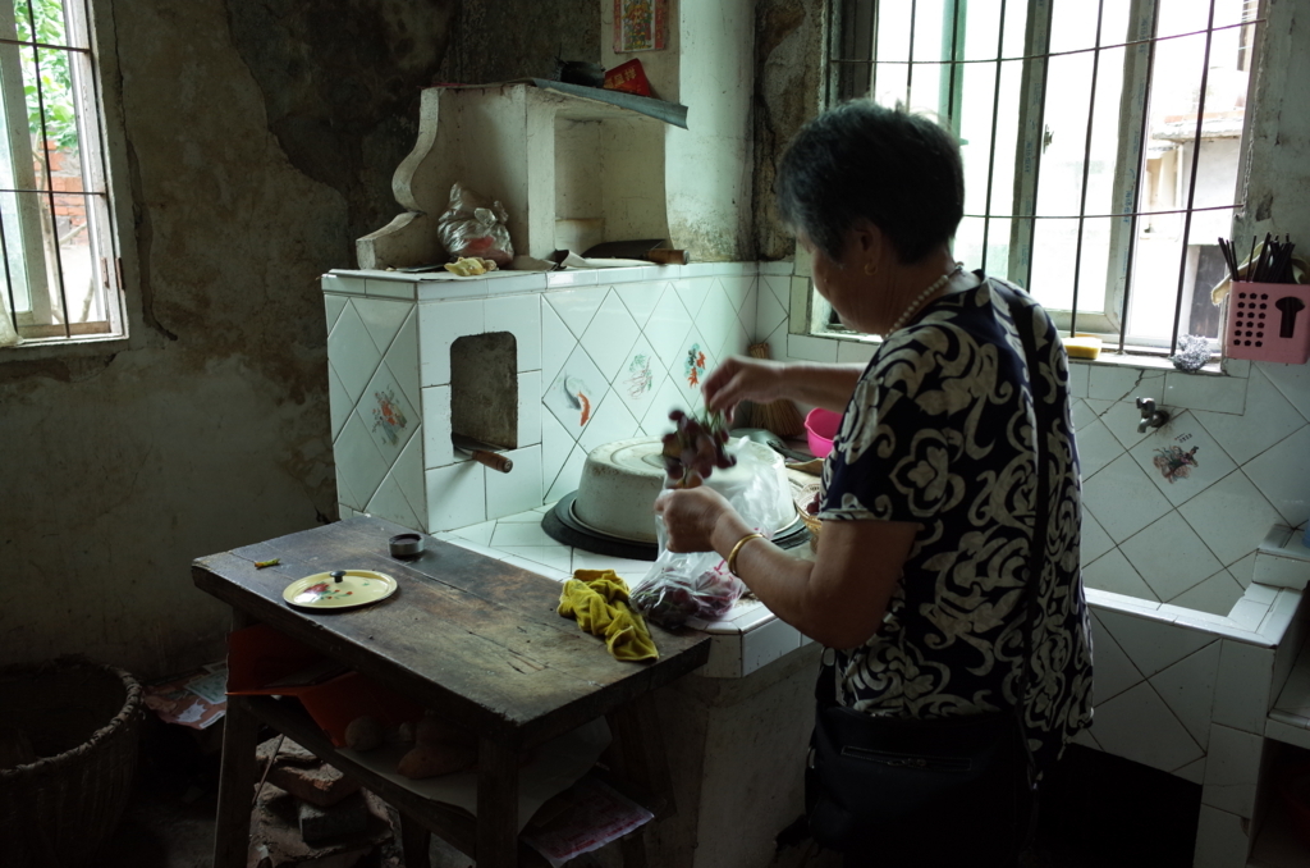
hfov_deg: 65.6
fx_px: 1017
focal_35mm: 28
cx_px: 655
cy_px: 434
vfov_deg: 46.2
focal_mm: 18.3
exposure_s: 1/40
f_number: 2.8
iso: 280
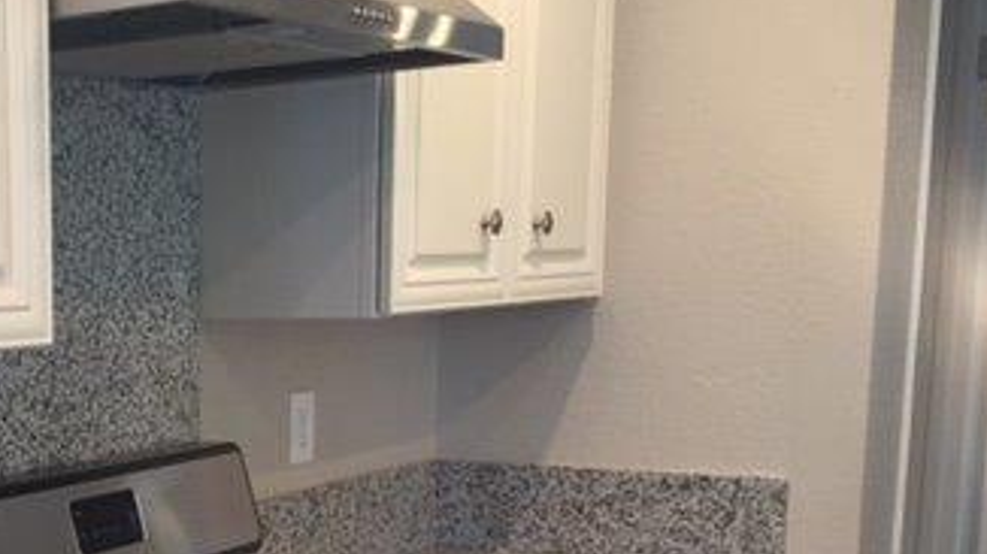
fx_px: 1622
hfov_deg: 31.6
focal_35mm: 62
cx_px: 33
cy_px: 560
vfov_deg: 18.8
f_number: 2.2
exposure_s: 1/30
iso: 50
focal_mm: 4.15
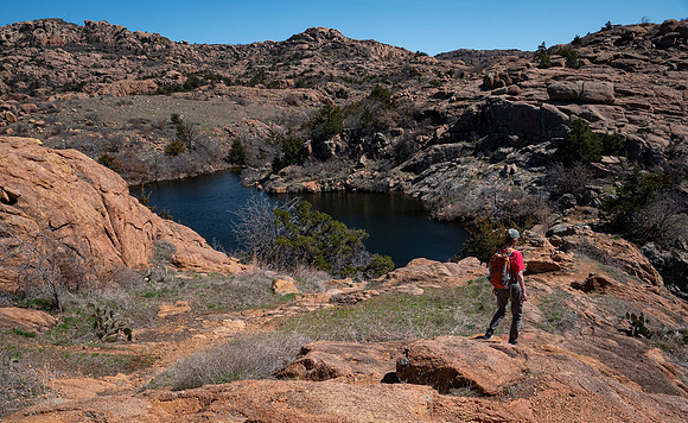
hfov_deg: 63.4
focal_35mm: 30
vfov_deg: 41.5
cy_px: 234
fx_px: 556
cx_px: 344
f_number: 5.6
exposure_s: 1/400
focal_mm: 14
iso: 200
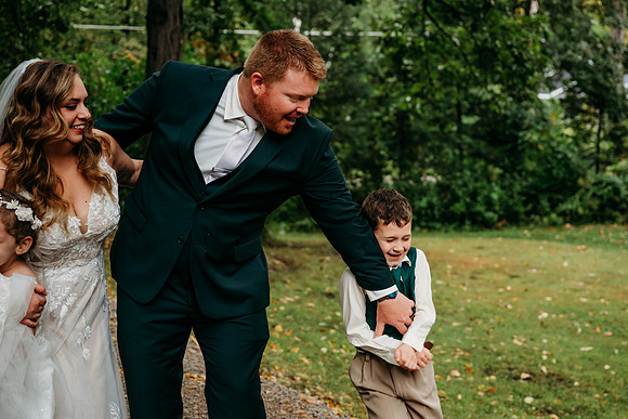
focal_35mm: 57
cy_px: 231
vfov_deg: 23.9
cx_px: 379
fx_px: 990
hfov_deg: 35.0
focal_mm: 47
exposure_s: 1/500
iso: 200
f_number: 3.2
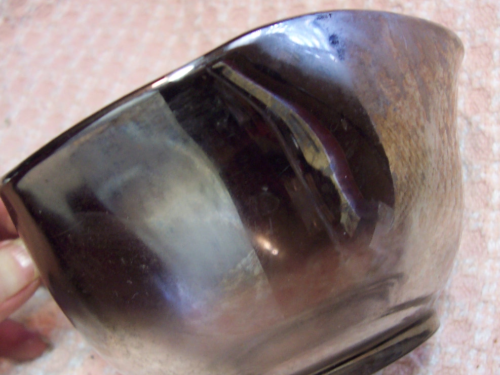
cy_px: 201
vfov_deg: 32.2
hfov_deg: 42.0
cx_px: 288
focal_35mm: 45
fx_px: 650
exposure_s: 1/30
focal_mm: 5.6
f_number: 2.8
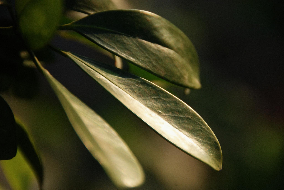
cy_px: 95
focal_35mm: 300
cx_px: 142
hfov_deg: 6.9
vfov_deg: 4.6
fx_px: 2370
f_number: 5.6
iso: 400
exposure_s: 1/400
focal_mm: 200
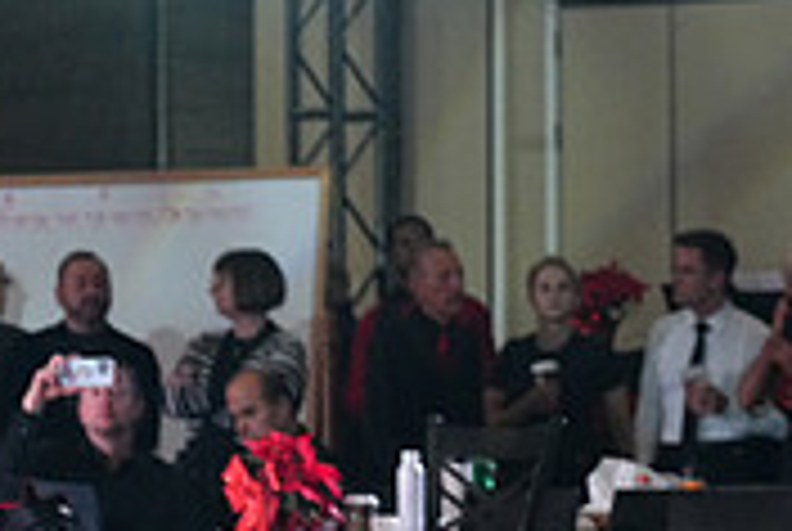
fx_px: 7030
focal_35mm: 319
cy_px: 686
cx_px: 1274
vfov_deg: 4.3
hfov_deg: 6.3
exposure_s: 1/400
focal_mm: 97
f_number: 5
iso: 6400
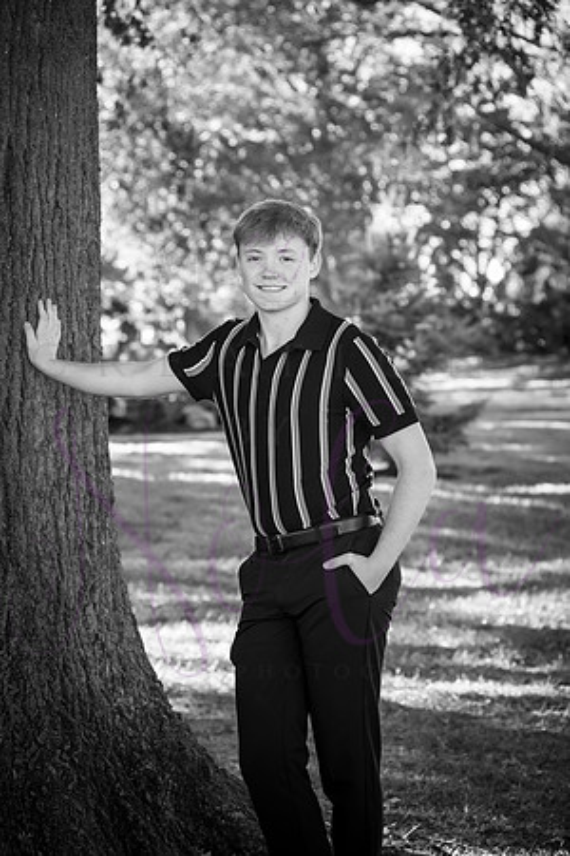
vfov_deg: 25.4
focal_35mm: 80
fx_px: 1900
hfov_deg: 17.1
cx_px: 285
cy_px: 428
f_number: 4.5
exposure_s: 1/320
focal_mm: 80
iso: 800
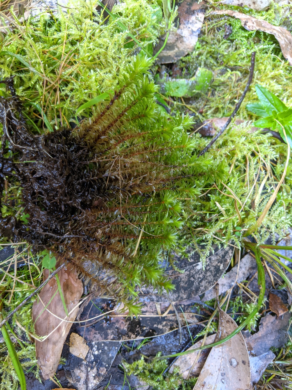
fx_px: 304
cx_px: 146
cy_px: 195
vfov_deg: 65.3
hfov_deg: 51.4
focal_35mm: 27
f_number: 1.8
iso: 117
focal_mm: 4.44
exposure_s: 1/23.7
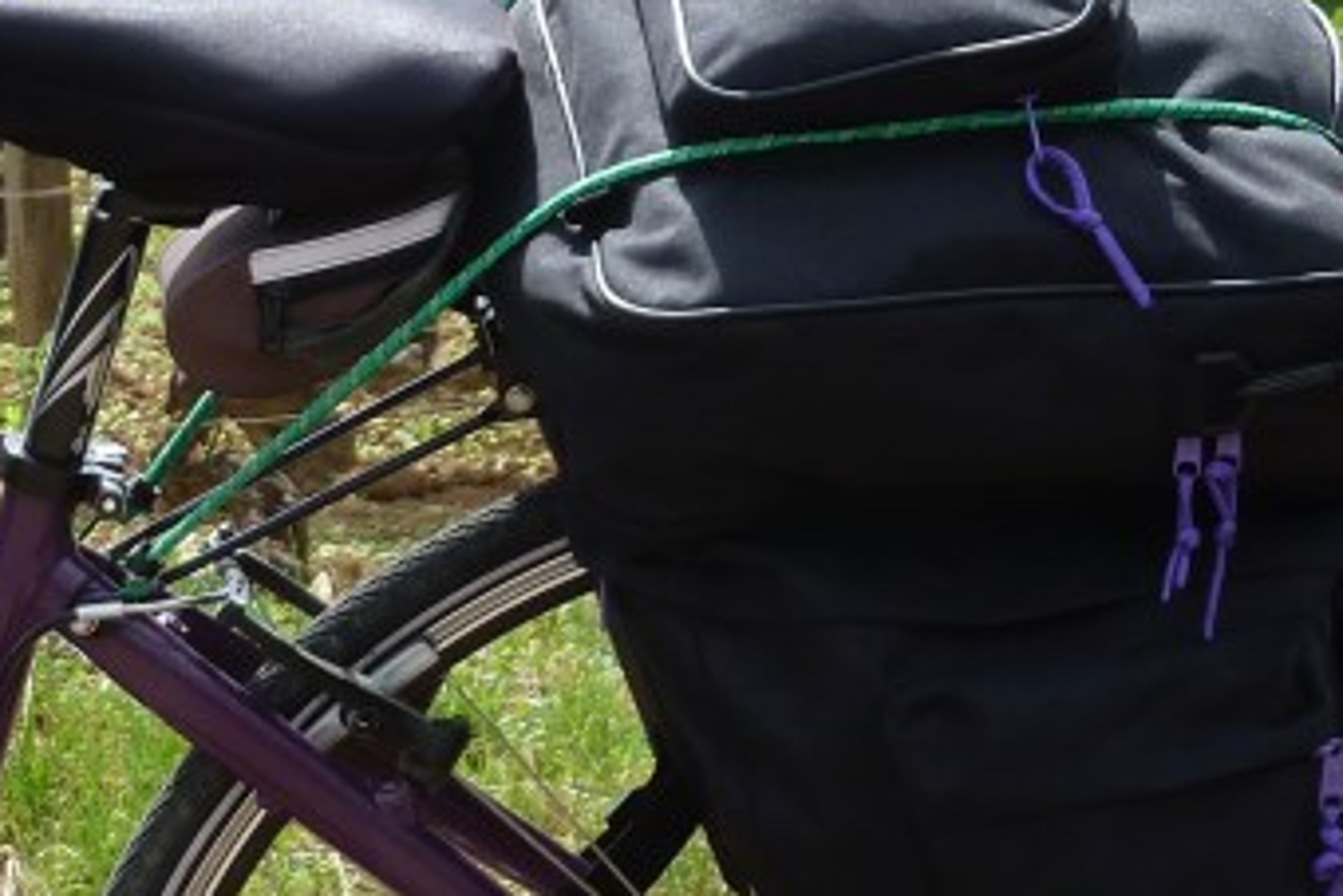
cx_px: -446
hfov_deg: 8.4
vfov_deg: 5.7
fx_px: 9031
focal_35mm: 242
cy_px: 637
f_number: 4.1
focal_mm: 11.9
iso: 80
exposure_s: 1/400
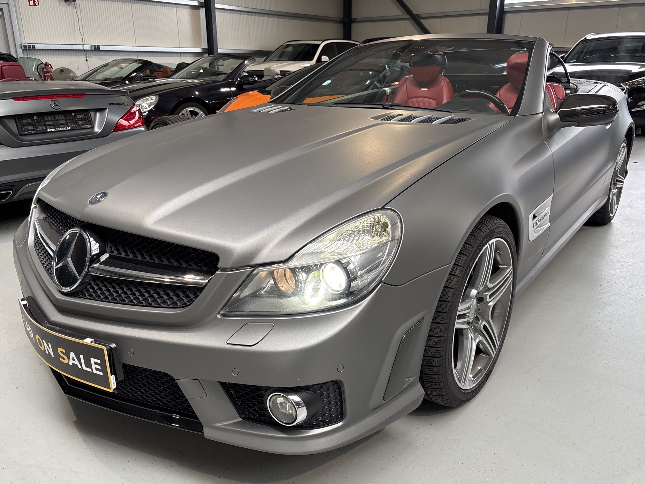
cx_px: 327
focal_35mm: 27
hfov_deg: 65.3
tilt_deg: -18.7
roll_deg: -0.6
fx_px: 503
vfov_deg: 51.4
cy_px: 241
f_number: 1.6
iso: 80
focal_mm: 5.96
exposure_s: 1/100
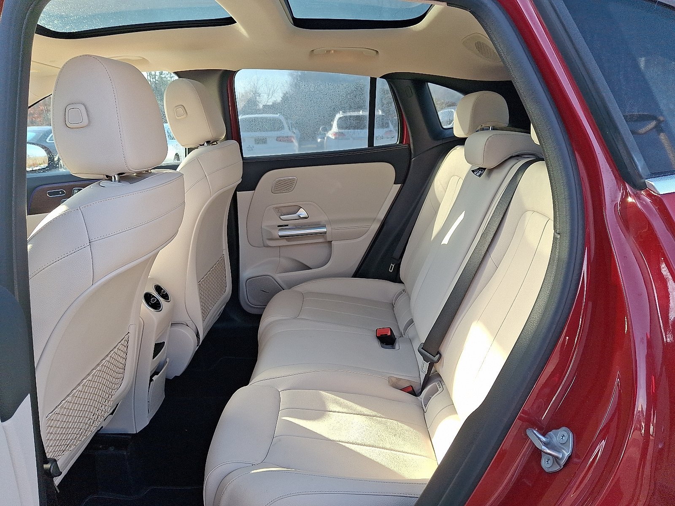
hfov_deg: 69.4
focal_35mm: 25
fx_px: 487
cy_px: 253
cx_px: 338
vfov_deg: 54.9
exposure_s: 1/161
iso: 25
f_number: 1.8
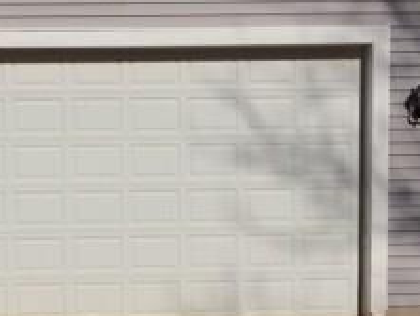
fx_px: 1020
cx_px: -8
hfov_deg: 22.3
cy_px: 265
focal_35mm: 84
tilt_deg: -2.8
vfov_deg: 17.4
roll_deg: -0.5
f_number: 2.2
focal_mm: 4.15
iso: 40
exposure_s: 1/8264
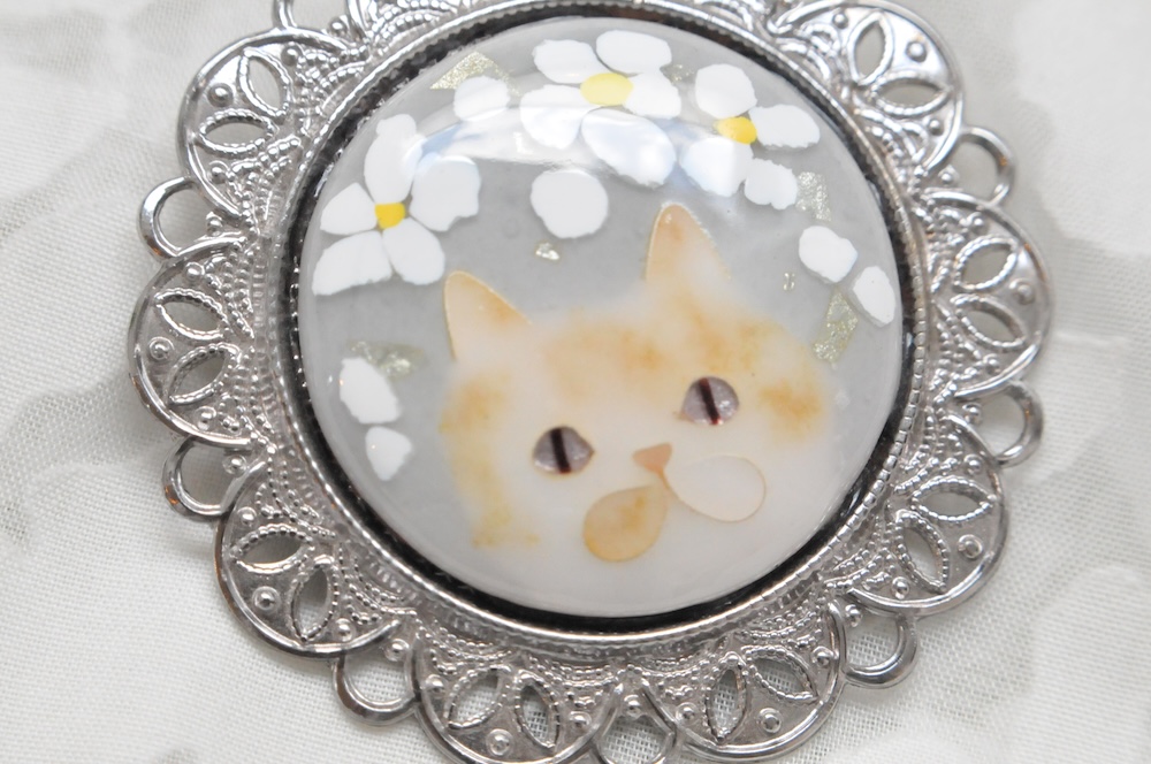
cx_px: 576
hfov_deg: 4.6
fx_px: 14369
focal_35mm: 450
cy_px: 382
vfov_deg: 3.0
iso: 3200
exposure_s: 1/320
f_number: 9
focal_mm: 300
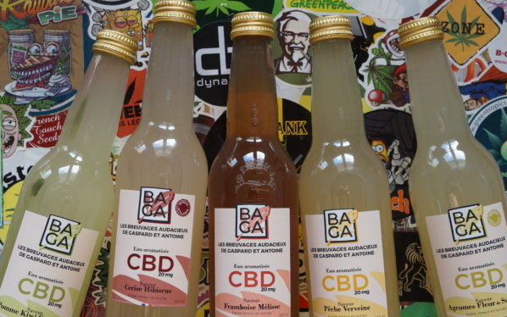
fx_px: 705
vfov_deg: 25.3
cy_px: 197
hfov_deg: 39.5
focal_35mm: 51
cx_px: 230
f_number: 5
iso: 400
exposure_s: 1/100
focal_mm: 26
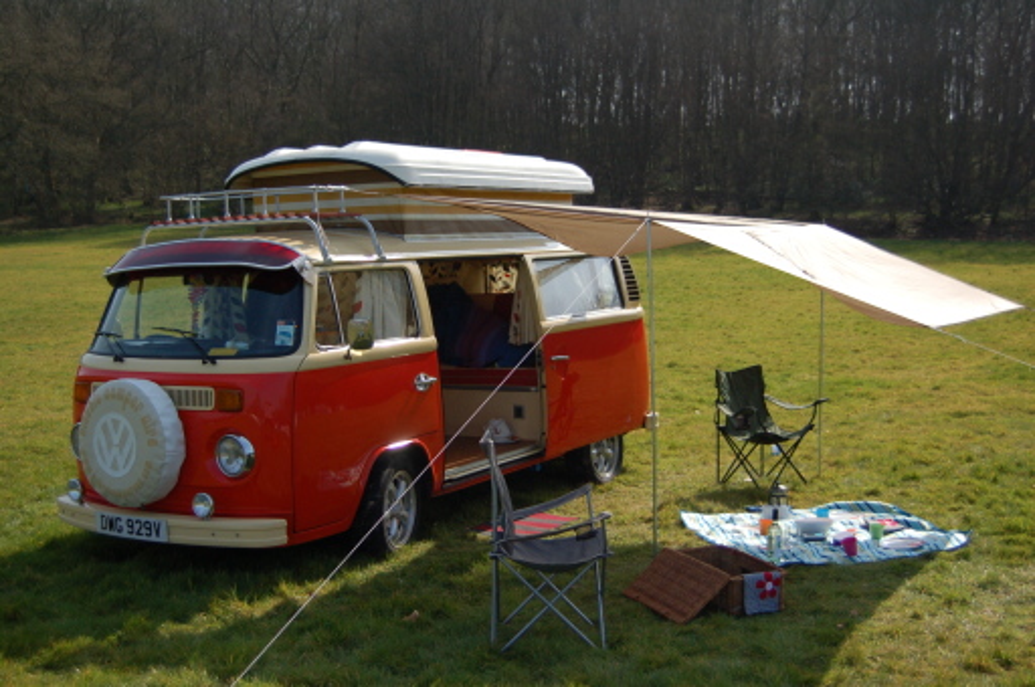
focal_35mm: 42
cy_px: 344
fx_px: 1206
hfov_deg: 46.5
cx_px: 518
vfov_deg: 31.8
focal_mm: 28
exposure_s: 1/4000
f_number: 5.6
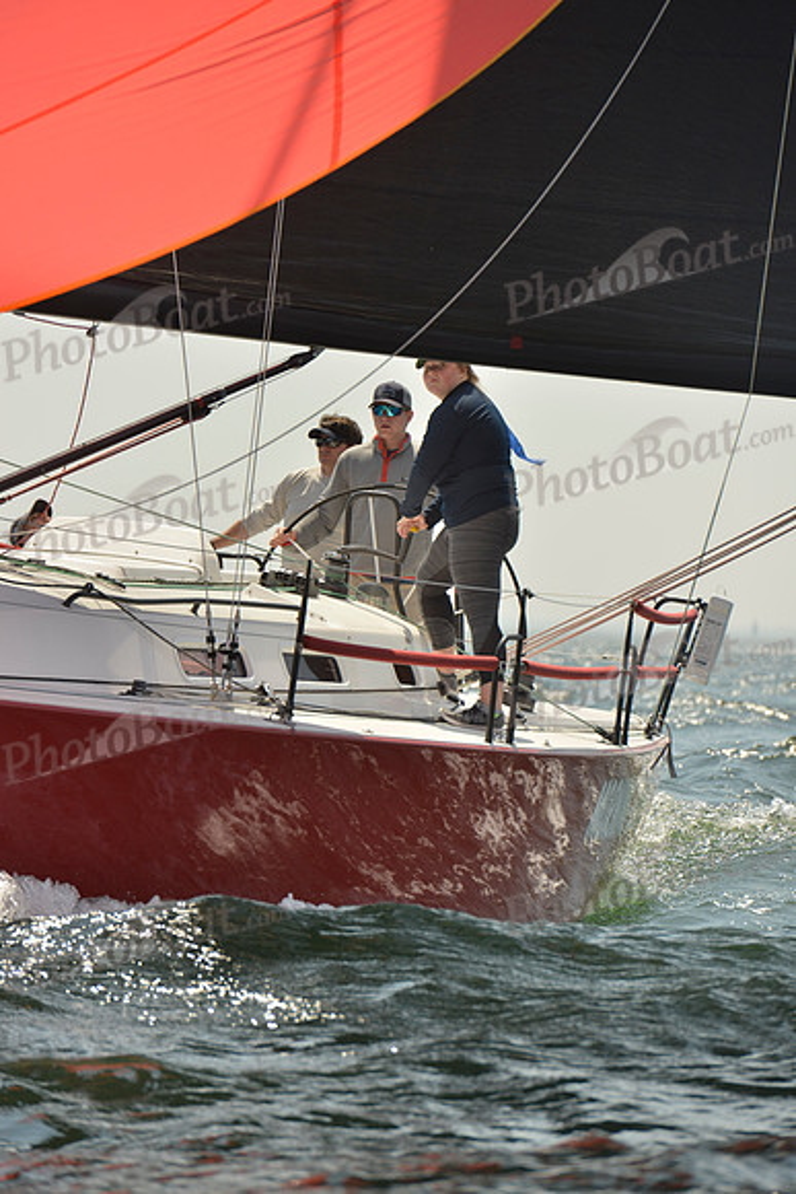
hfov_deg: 6.9
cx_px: 398
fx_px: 6629
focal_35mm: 200
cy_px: 597
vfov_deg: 10.3
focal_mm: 200
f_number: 7.1
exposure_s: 1/1250
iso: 200
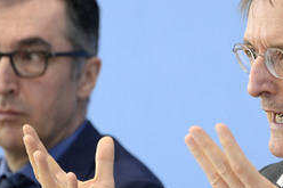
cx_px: 177
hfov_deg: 3.8
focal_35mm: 545
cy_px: 89
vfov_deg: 2.5
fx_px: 4281
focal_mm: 300
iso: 3200
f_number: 5.6
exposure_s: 1/800
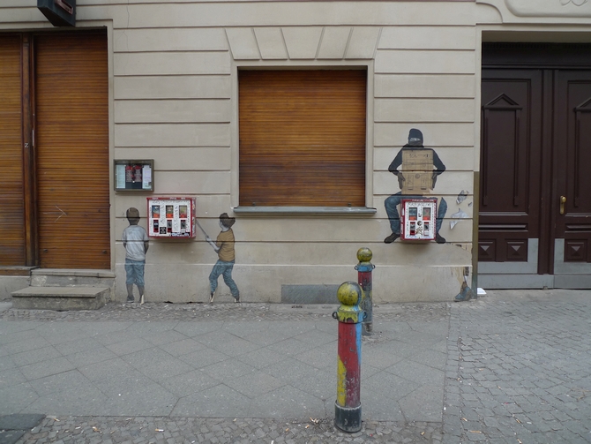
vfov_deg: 56.8
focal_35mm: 24
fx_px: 410
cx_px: 296
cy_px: 222
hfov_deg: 71.6
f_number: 2.5
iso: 80
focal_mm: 5.1
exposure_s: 1/125
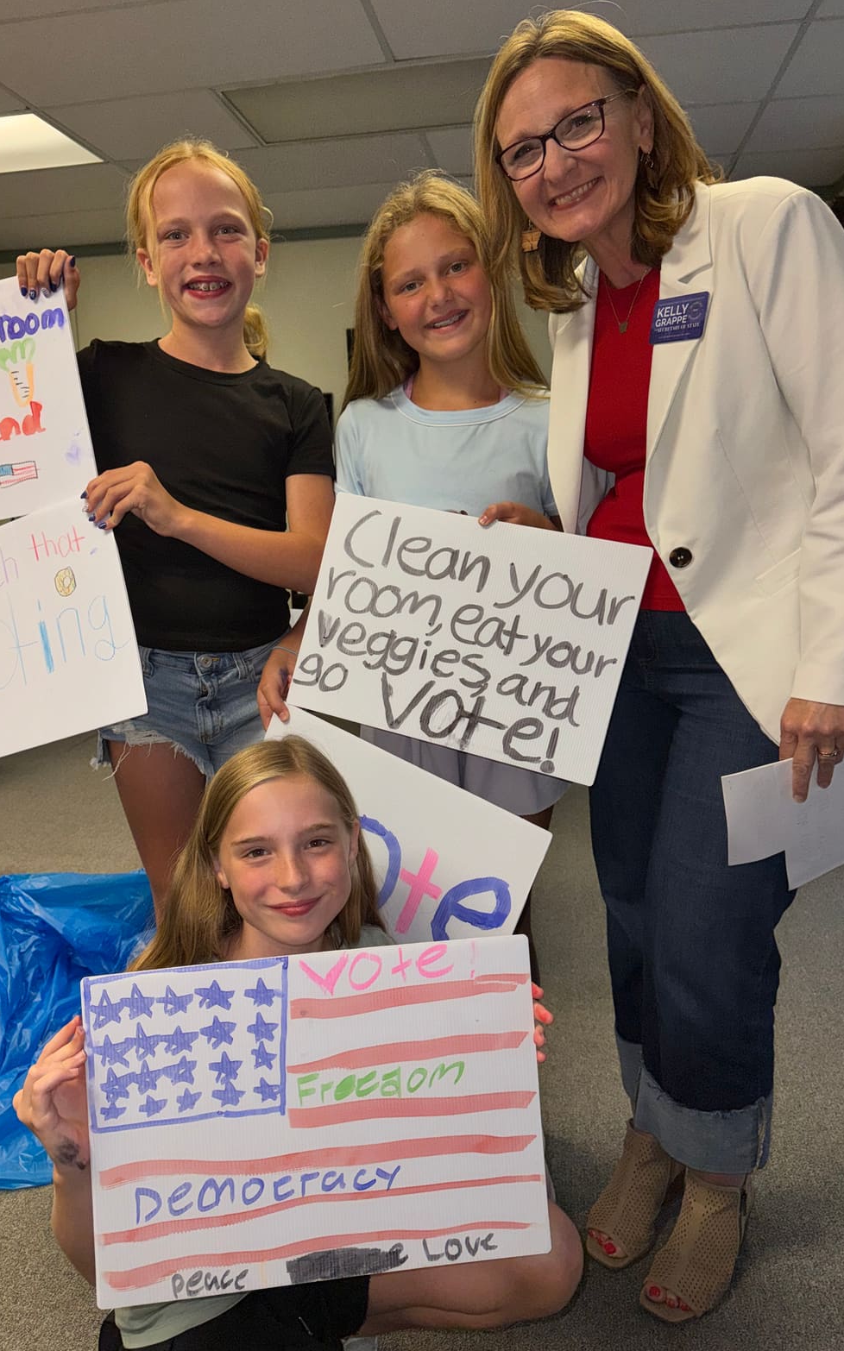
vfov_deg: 70.4
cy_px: 675
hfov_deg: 47.5
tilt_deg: -12.5
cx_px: 371
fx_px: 957
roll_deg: +1.8
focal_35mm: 26
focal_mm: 6.76
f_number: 1.78
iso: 50
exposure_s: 1/181
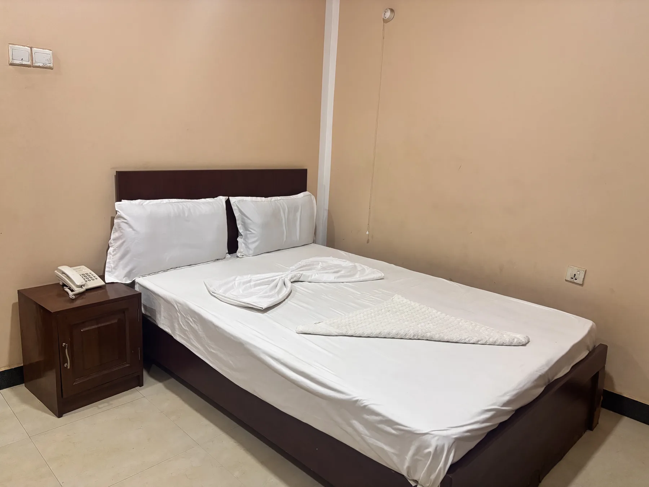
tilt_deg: -12.8
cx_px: 324
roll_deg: -2.8
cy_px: 244
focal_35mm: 26
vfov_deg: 53.1
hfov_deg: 67.3
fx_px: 487
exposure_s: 1/50
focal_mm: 5.96
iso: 320
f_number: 1.6
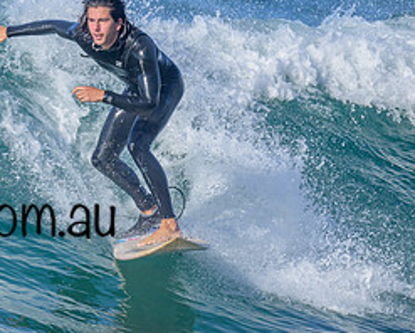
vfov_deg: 0.7
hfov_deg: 0.8
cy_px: 185
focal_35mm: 2322
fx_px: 28542
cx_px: -75
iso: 450
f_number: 6.3
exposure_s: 1/2000
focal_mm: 800
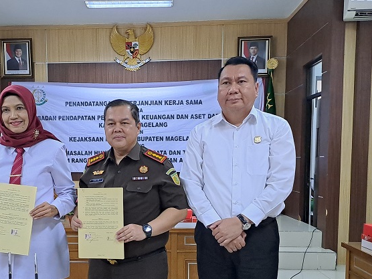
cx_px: 127
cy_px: 197
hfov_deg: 41.6
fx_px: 484
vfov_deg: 31.8
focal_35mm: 45
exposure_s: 1/50
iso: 400
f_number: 1.8
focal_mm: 4.65
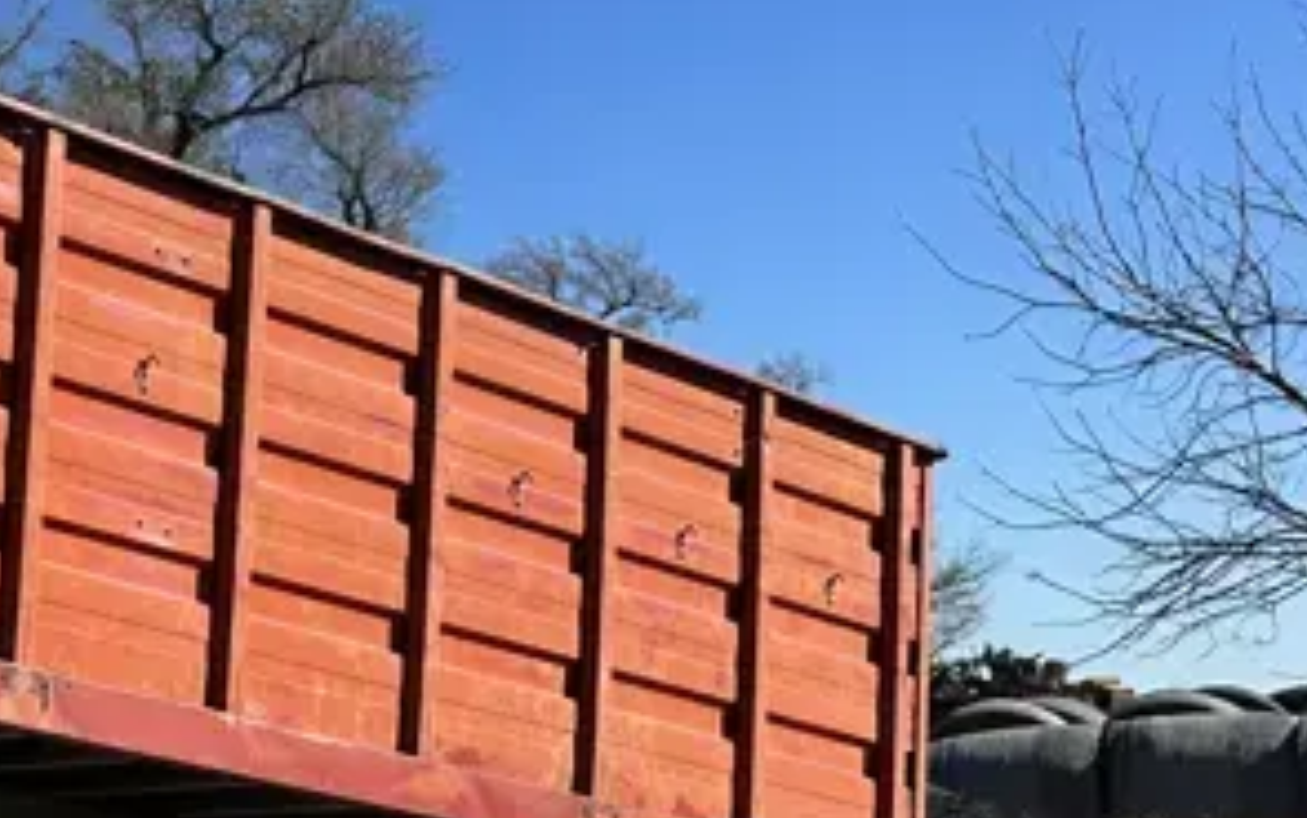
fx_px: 2958
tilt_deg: +0.1
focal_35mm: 83
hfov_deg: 21.6
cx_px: -551
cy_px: 734
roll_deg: +2.7
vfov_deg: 15.6
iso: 80
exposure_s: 1/5525
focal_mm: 6.86
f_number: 1.78
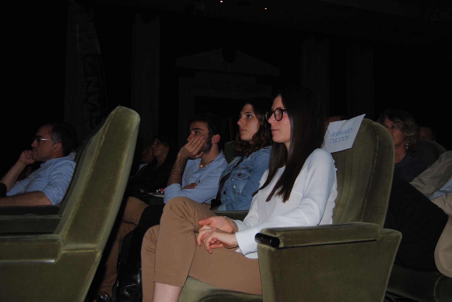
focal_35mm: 34
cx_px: 226
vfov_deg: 38.5
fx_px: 434
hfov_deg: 55.1
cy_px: 151
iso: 200
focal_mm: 23
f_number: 3.8
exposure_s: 1/60
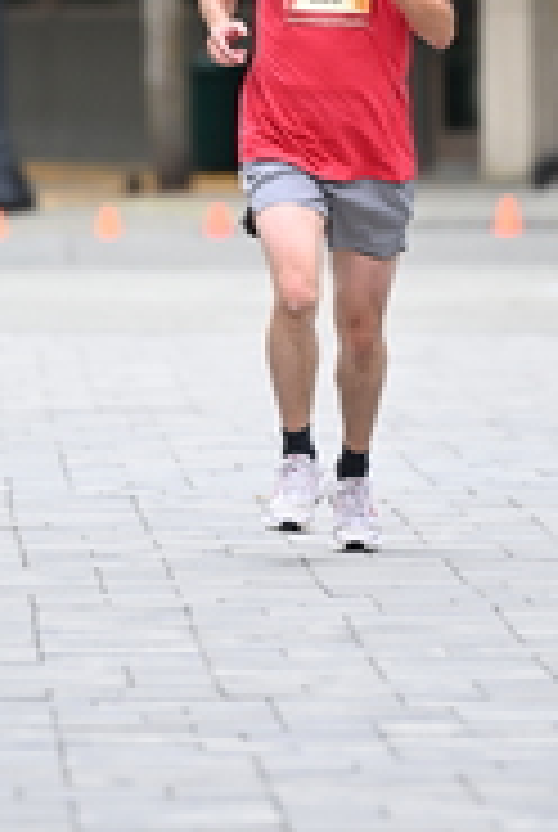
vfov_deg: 3.5
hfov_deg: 2.3
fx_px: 13758
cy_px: 54
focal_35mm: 594
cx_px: 241
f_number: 2.8
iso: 640
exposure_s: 1/2000
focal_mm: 200
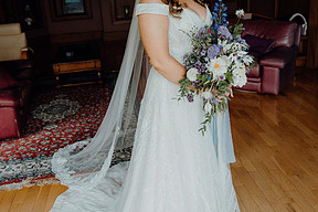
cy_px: 86
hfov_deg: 49.6
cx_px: 157
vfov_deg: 34.1
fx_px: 344
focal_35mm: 39
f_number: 3.5
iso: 800
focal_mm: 25
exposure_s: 1/200
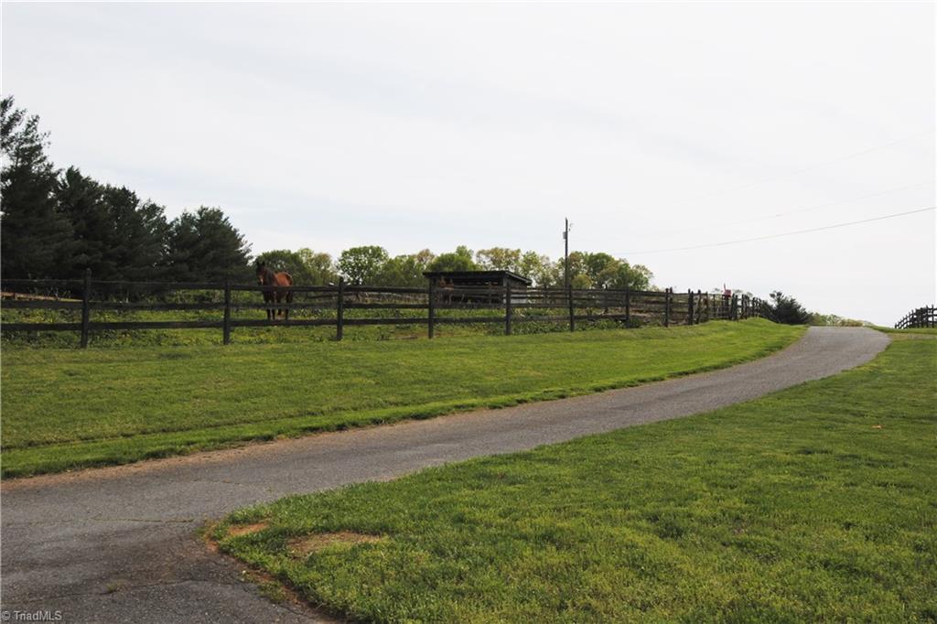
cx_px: 468
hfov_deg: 53.1
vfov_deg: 36.8
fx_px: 937
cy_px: 312
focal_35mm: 36
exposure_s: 1/200
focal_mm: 24
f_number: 10
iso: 100
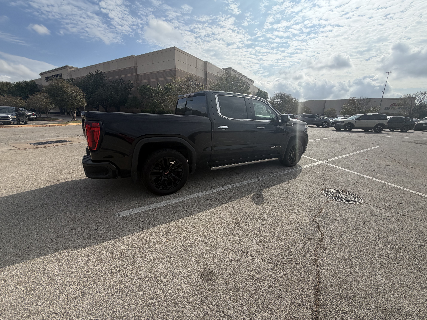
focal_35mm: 14
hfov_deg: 102.1
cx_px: 214
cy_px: 160
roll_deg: -1.3
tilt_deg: -18.4
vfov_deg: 85.7
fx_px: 173
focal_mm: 2.22
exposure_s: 1/1901
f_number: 2.2
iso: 25
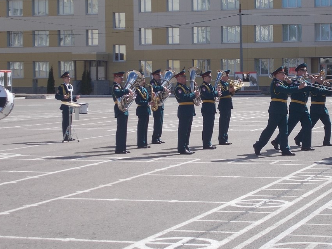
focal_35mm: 103
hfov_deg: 19.1
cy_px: 102
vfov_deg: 14.4
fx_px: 988
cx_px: 193
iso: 80
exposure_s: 1/320
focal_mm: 15.4
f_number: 6.3
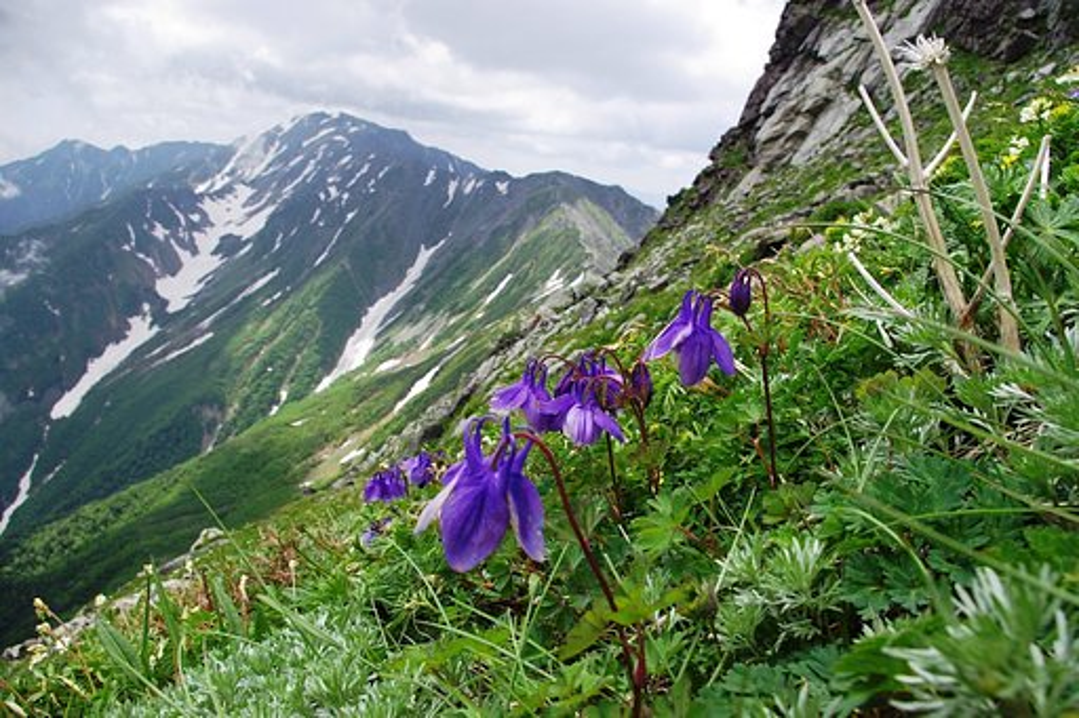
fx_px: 809
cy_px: 359
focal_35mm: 27
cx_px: 540
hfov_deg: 67.4
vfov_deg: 47.9
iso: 200
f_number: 13
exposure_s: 1/160
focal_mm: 18
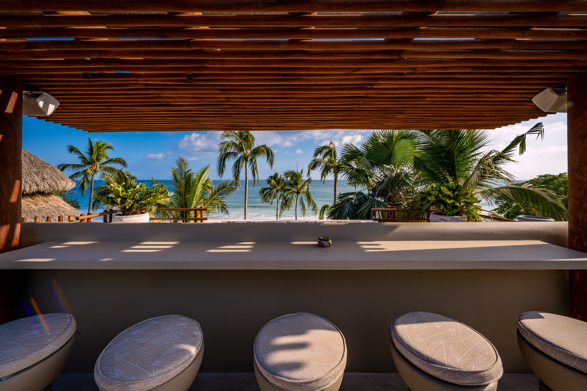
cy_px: 196
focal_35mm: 13
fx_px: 212
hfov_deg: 108.3
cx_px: 294
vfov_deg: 85.4
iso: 100
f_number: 14
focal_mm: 13
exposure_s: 1/200
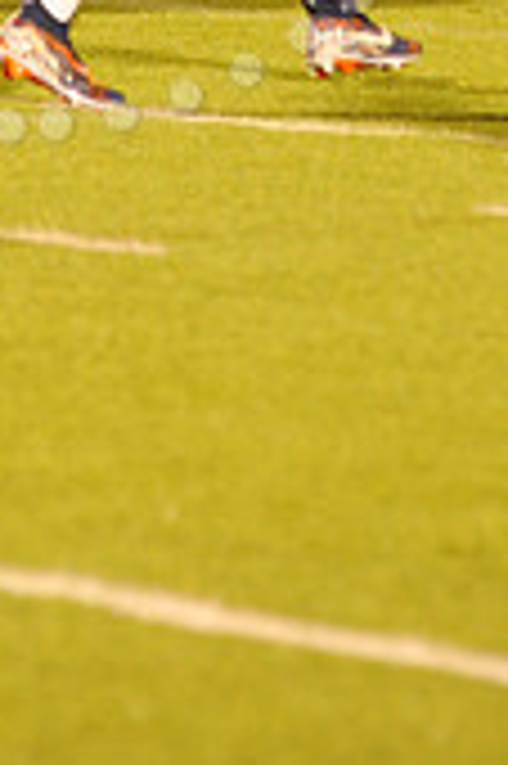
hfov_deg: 2.2
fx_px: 13361
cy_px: -410
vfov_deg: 3.3
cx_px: 9
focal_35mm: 630
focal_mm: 185
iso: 3200
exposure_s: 1/160
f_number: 5
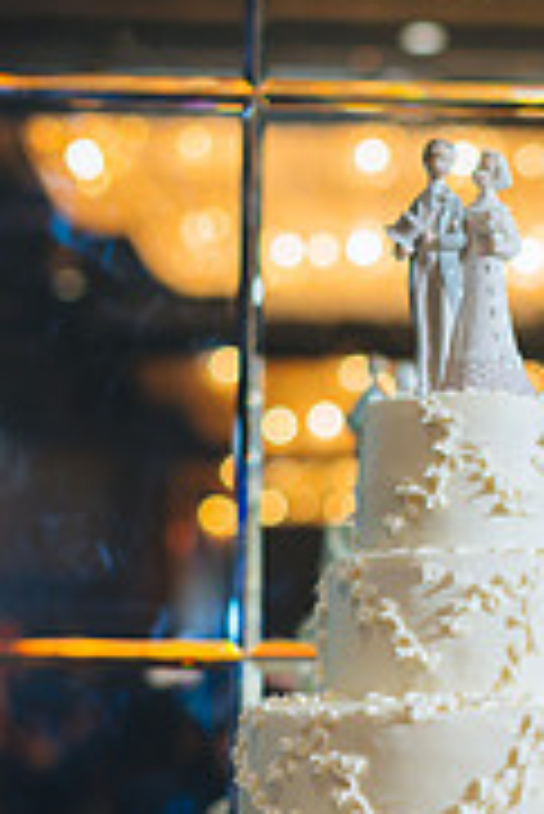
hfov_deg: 11.0
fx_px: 2805
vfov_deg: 16.5
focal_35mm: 124
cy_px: 517
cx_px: 479
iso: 800
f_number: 2
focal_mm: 50
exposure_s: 1/160
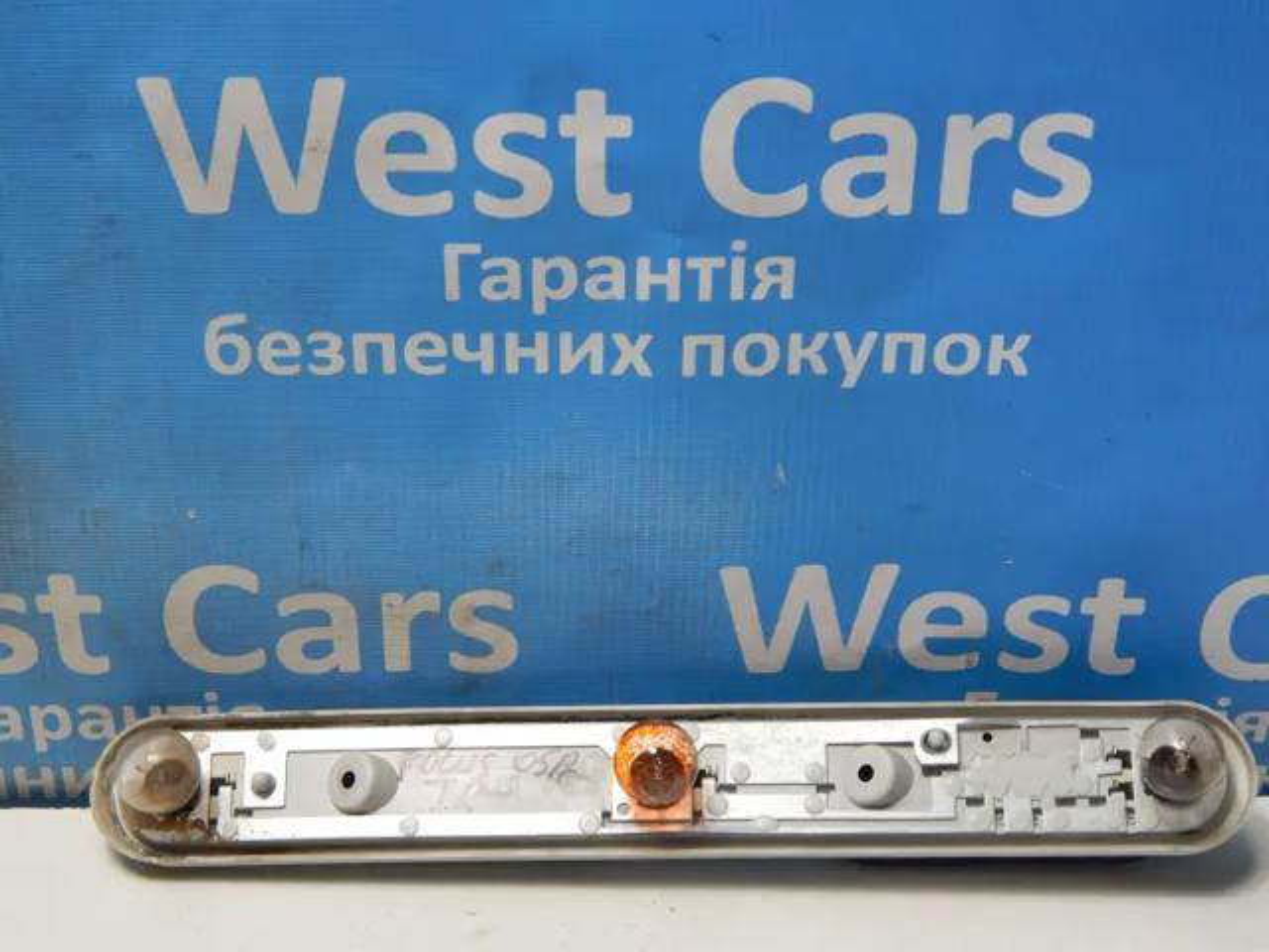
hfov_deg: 31.7
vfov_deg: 24.0
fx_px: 2236
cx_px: 634
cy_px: 476
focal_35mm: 61
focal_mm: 10.9
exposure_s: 1/30
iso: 220
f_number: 4
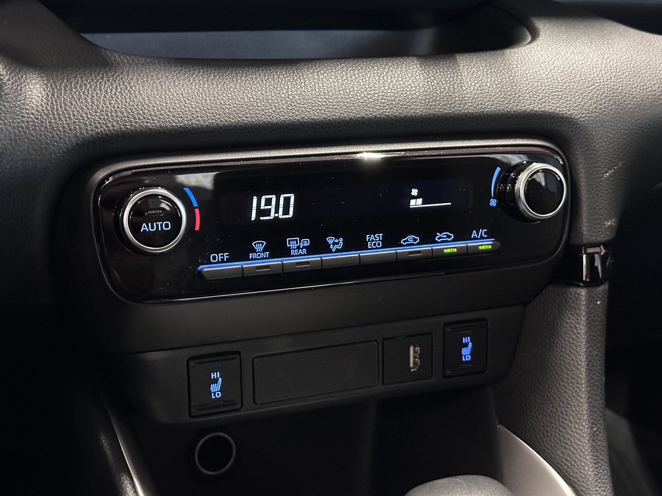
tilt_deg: -18.6
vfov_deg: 30.3
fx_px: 918
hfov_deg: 39.7
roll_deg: -1.8
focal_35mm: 48
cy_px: 248
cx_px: 331
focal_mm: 6.86
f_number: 1.78
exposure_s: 1/25
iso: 640
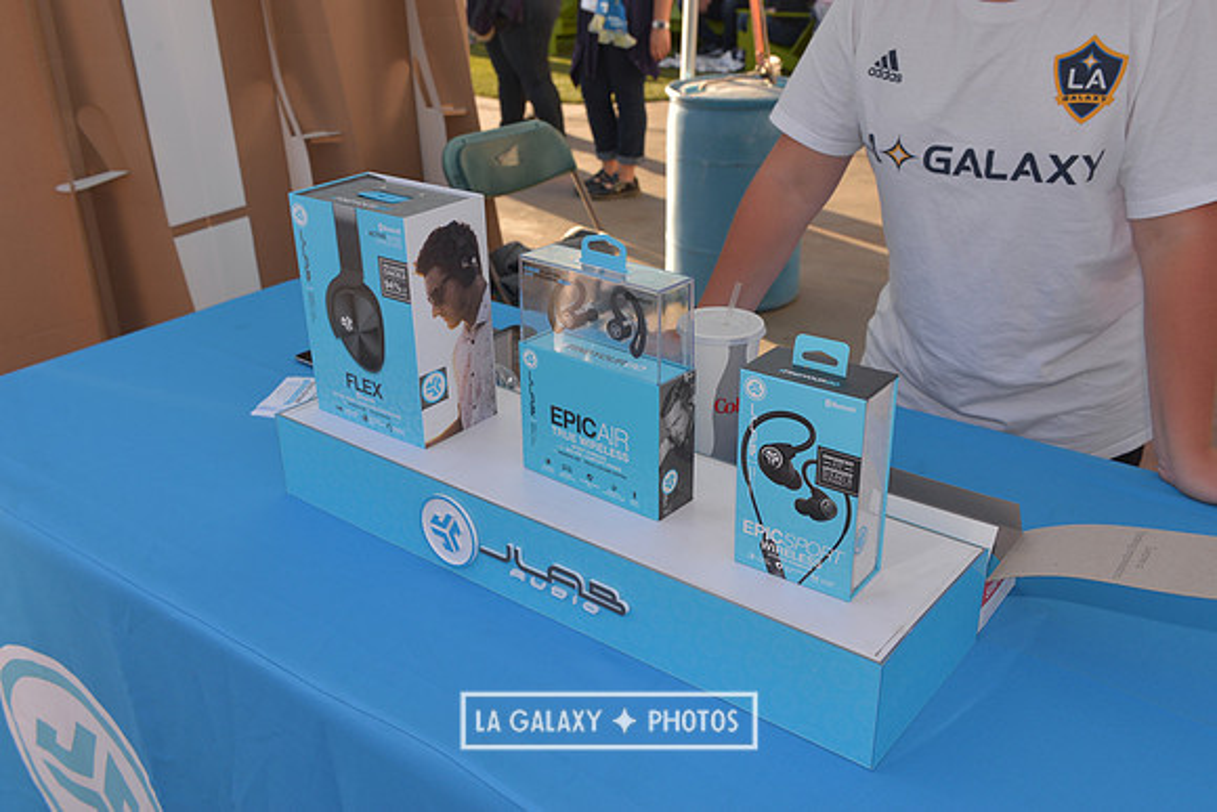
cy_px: 406
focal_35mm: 34
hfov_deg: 55.8
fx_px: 1150
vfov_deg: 38.9
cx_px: 608
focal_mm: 34
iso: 400
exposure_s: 1/250
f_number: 9
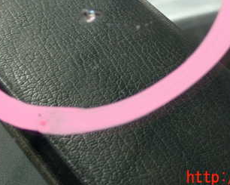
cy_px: 17
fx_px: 613
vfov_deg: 16.8
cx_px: 131
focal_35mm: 90
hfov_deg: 21.2
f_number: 4.5
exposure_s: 1/160
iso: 100
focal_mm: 8.4
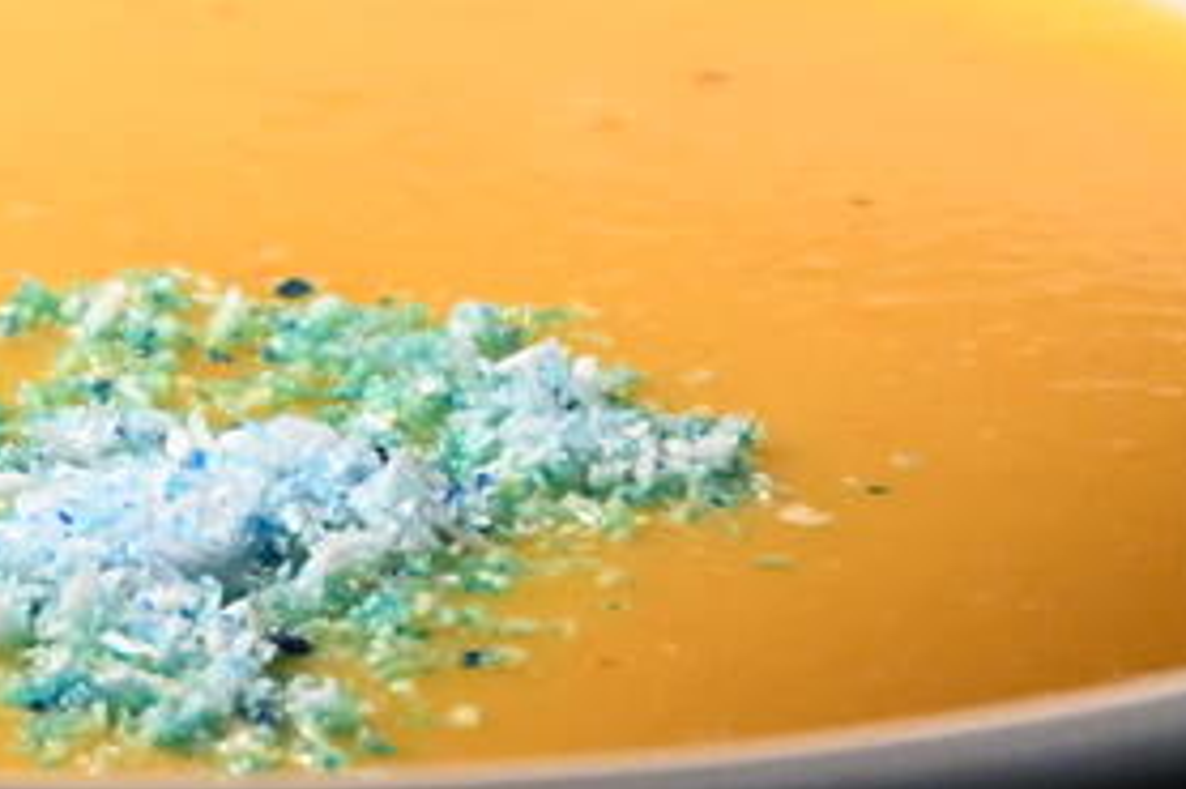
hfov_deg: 2.4
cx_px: -525
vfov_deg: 1.6
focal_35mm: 865
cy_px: 508
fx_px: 28463
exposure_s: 1/200
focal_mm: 115
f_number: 6
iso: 2200
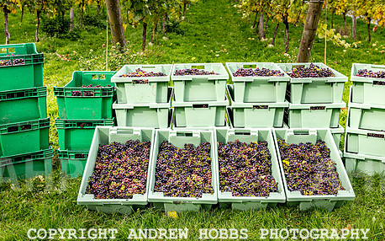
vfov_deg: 31.8
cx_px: 198
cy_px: 84
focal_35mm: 40
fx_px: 420
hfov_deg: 49.3
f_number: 4.5
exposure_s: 1/400
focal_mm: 31
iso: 140
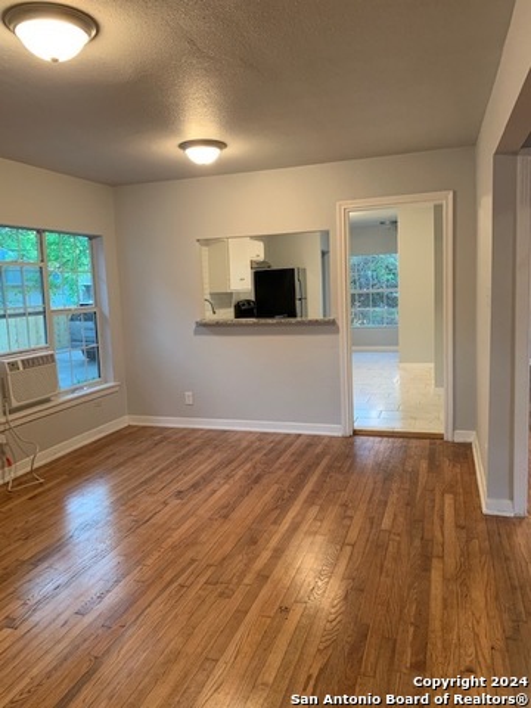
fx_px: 532
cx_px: 266
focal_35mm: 26
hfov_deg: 53.1
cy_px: 354
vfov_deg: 67.3
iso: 200
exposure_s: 1/60
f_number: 1.8
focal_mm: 4.25
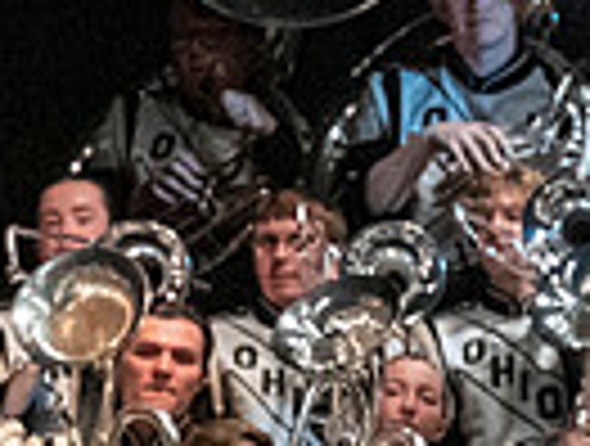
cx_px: 212
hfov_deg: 2.0
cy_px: 730
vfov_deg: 1.5
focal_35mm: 984
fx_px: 16818
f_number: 4
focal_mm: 155
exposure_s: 1/500
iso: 4000
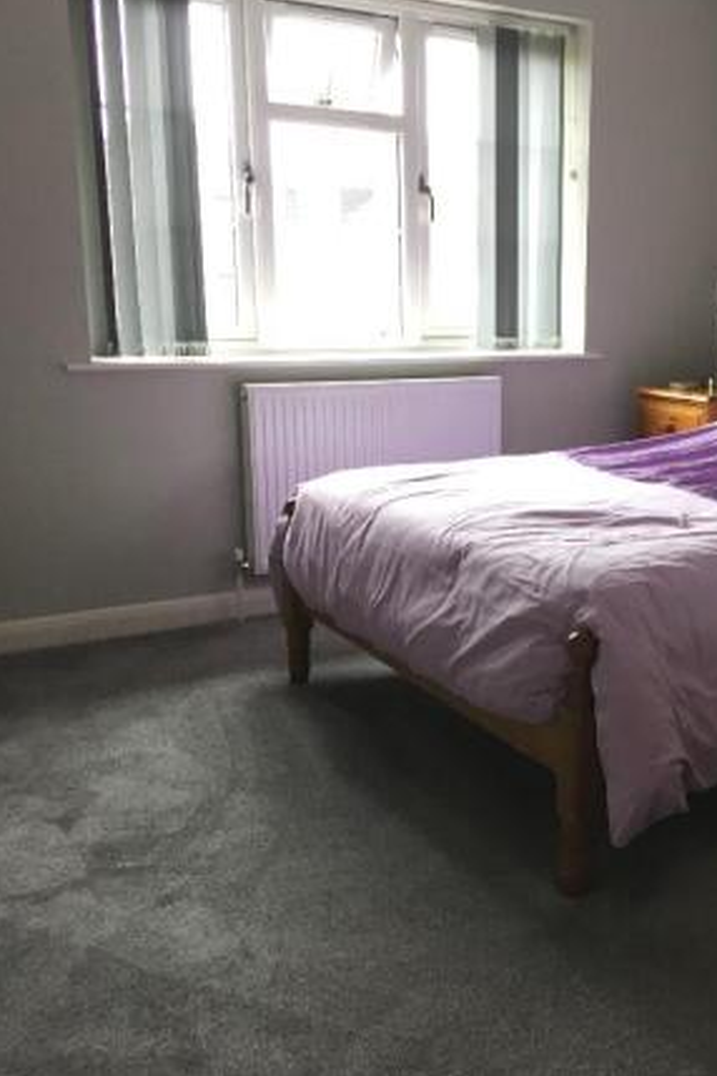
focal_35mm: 41
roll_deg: -0.9
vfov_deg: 47.4
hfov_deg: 31.2
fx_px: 1225
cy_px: 533
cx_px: 638
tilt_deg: -15.0
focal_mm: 4.15
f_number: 2.2
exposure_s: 1/33
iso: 80
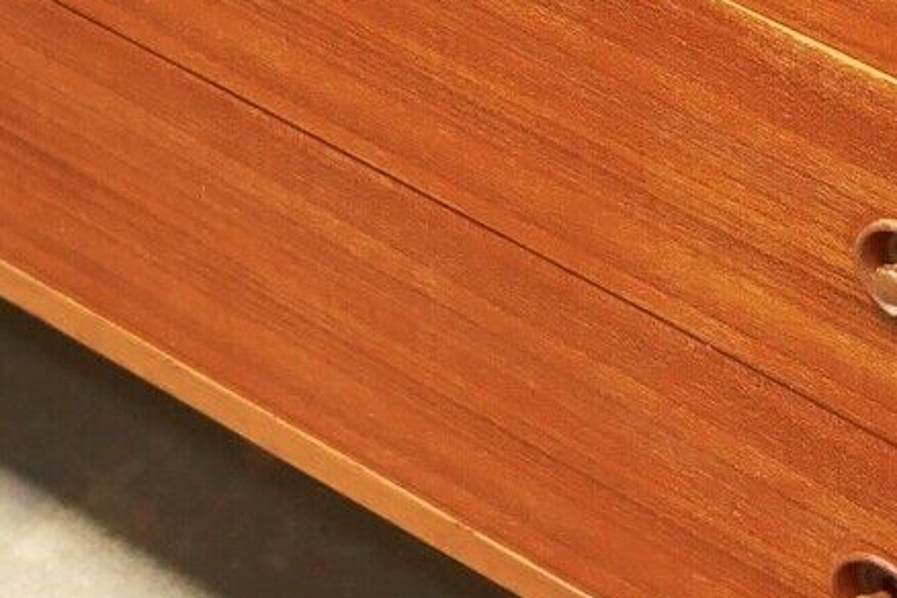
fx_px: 4734
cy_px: -162
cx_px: 340
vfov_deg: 7.2
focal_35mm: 190
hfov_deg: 10.8
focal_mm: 20
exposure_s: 1/60
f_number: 1.7
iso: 500
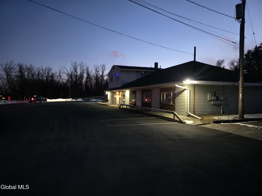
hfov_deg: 73.9
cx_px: 131
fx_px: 174
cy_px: 98
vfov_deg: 58.9
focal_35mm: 23
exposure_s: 1/60
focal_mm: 6.3
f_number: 1.7
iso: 2000
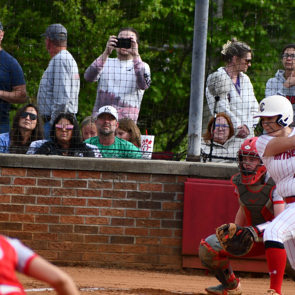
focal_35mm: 948
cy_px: 136
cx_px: 166
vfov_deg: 1.8
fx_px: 9140
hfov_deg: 1.8
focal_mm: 300
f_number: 6.3
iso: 250
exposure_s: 1/500
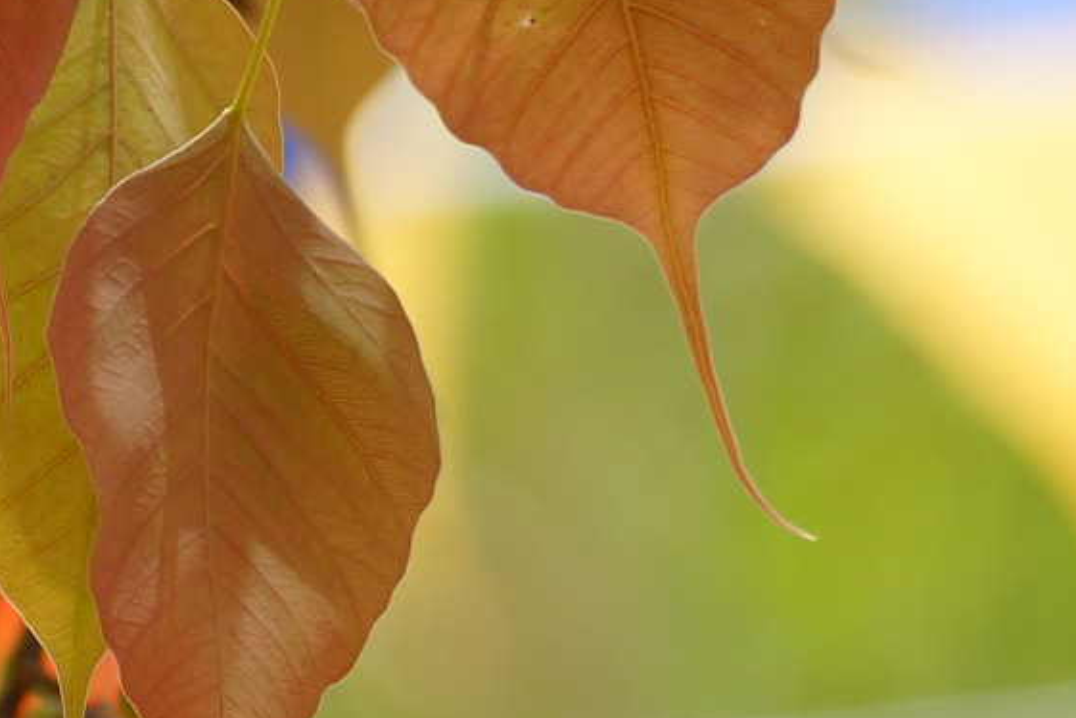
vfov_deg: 1.1
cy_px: -11
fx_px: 37597
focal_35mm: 1258
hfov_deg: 1.6
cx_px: 1222
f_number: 7.1
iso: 100
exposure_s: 1/160
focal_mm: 230
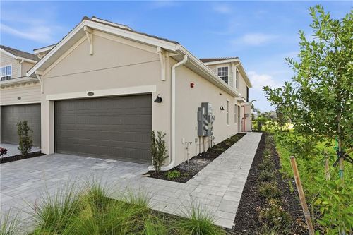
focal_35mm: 18
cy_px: 118
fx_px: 181
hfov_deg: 88.5
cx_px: 176
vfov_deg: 65.9
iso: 800
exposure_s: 1/3200
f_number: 7.1
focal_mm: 18.5
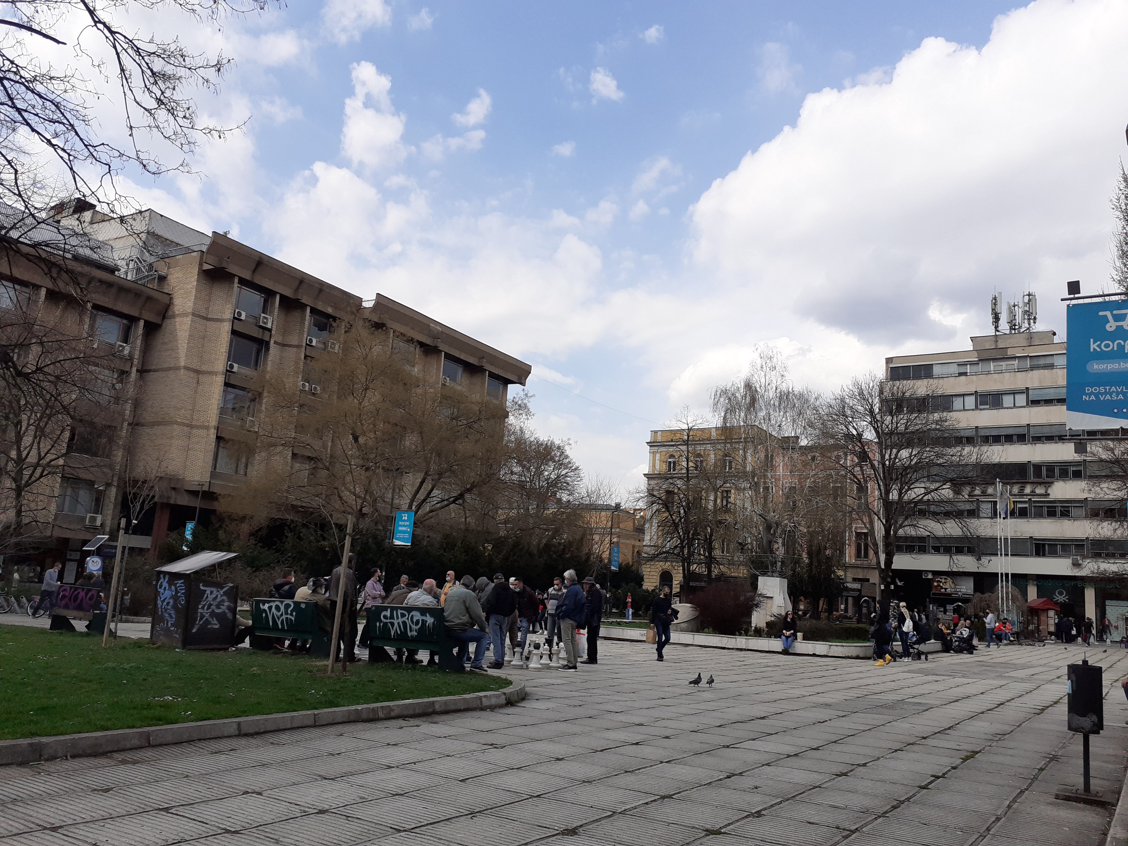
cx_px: 564
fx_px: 880
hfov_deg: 65.3
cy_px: 423
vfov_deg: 51.4
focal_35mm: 27
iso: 40
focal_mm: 3.6
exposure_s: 1/2128
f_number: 1.9
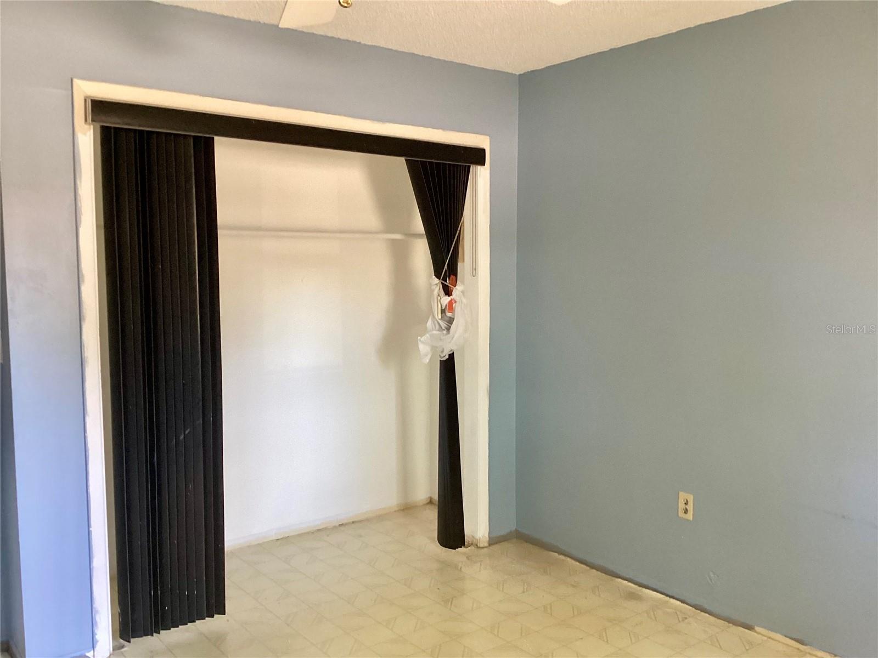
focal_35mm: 31
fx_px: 786
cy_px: 329
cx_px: 439
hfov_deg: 58.4
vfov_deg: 45.4
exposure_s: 1/60
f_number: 2.4
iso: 320
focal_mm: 3.3
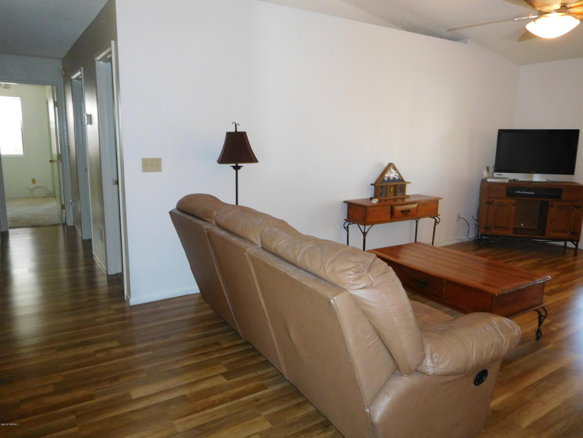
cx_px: 292
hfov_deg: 69.4
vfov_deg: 54.9
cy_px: 219
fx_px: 421
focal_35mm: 25
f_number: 3.4
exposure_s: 1/30
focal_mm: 4.5
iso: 400
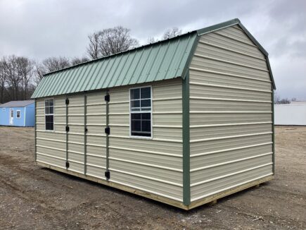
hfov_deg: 58.4
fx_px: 274
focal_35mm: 31
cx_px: 153
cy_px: 115
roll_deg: -1.6
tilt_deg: -0.2
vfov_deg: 45.4
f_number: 2.4
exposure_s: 1/895
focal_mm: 3.3
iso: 25
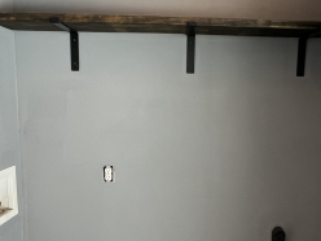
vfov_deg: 40.6
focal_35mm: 35
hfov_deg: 52.2
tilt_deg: -7.3
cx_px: 196
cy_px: 140
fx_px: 325
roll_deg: -1.4
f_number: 1.8
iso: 200
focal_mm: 1.57
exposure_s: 1/120
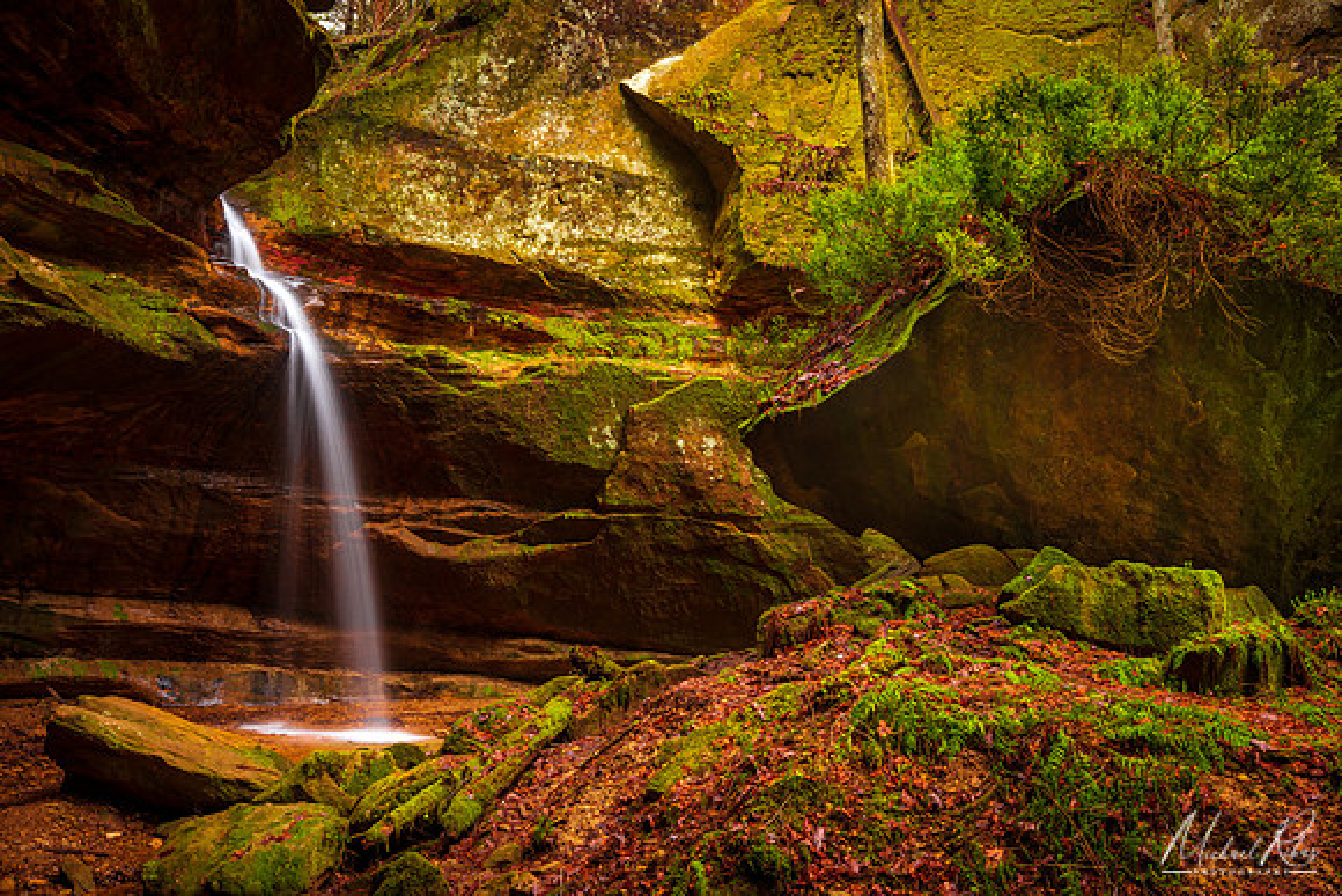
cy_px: 448
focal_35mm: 31
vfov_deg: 42.3
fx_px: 1156
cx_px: 671
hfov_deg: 60.3
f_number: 13
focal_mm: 31
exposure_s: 2
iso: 100
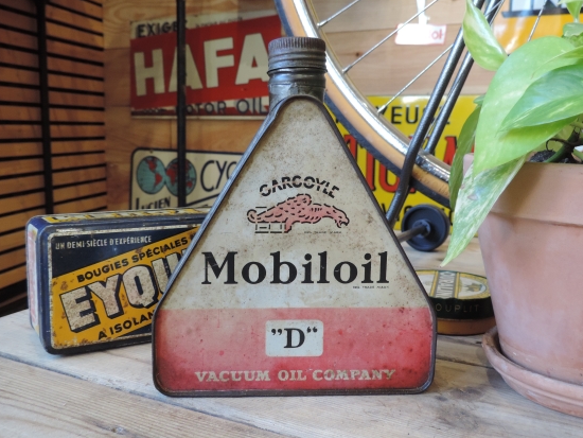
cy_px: 204
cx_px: 281
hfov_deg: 51.3
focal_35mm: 36
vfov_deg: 39.7
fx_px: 607
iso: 400
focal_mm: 5.8
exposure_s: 1/30
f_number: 3.2
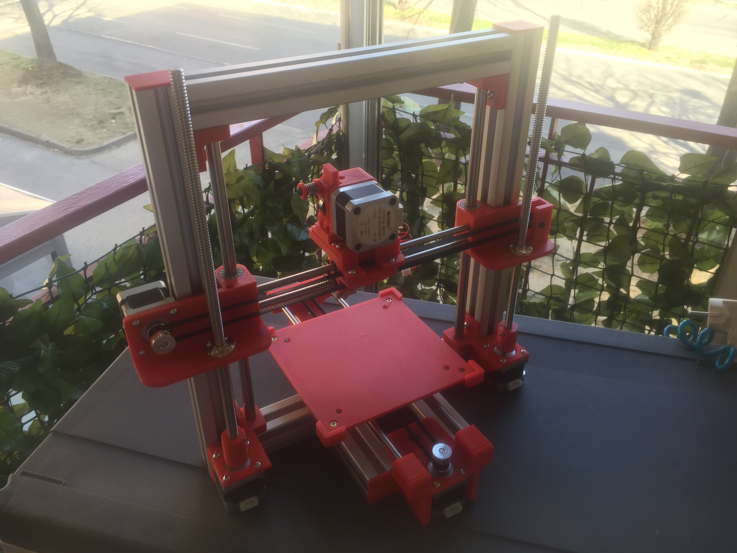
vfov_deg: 48.2
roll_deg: +0.8
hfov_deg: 61.7
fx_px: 617
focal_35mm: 29
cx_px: 368
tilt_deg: -32.8
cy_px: 276
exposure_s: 1/100
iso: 32
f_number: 2.2
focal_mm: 4.15
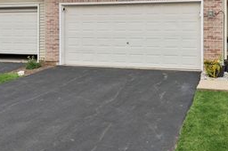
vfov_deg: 29.7
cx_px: 156
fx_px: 272
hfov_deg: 44.7
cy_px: 12
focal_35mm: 43
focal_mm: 22
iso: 400
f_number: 11
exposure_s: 1/30
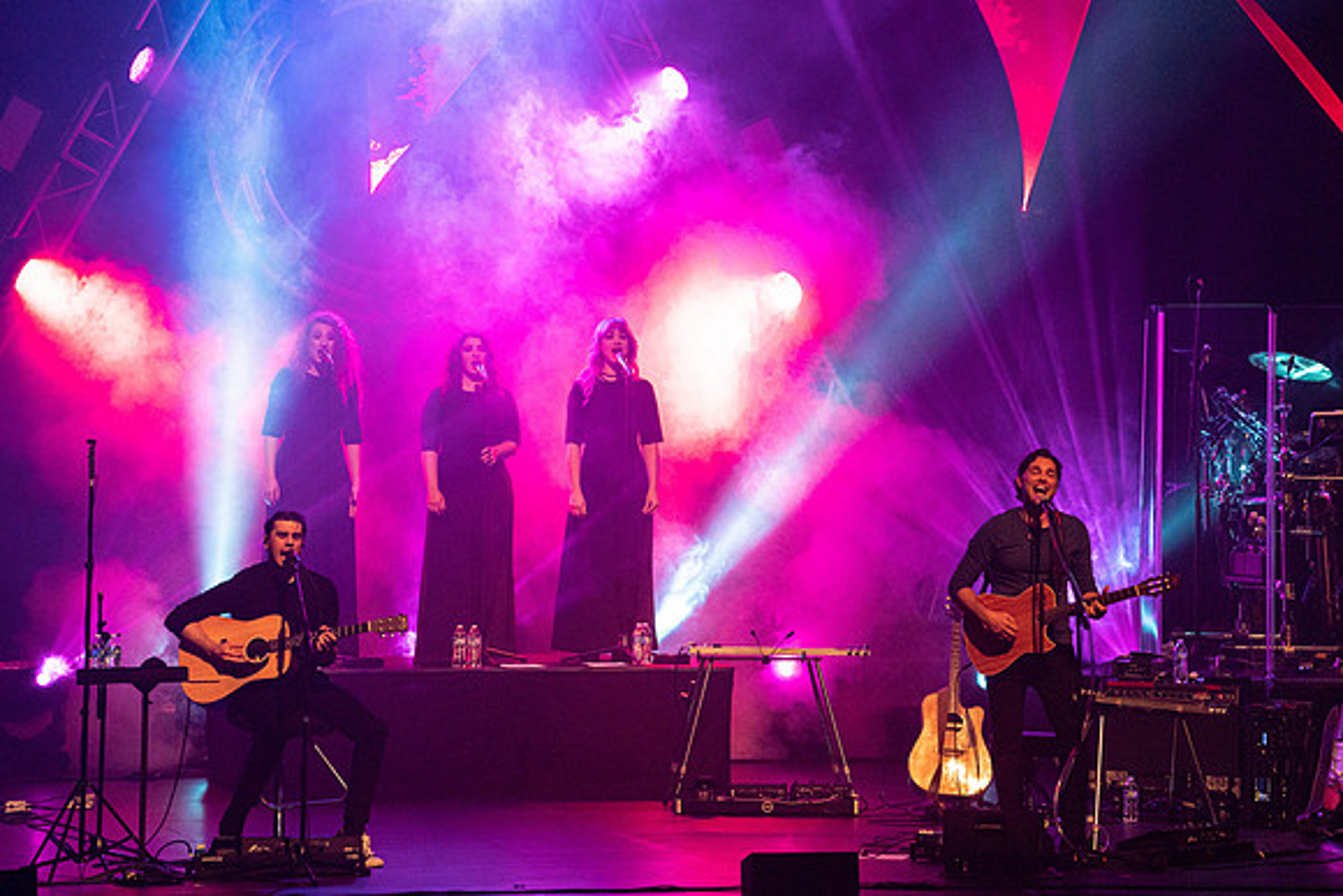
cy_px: 448
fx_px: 7463
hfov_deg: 10.3
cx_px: 672
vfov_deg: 6.9
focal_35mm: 200
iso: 6400
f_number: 5.6
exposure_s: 1/250
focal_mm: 200
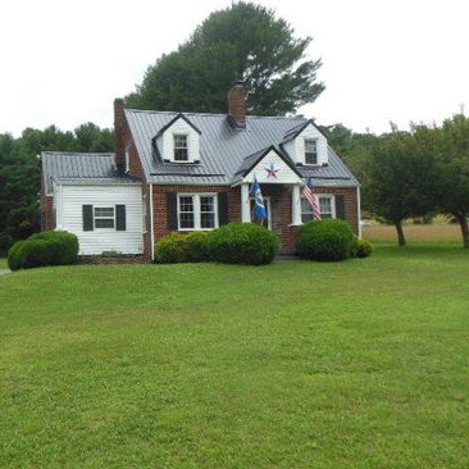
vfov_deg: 47.2
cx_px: 150
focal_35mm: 35
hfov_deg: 46.4
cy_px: 238
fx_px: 536
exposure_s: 1/1000
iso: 125
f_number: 3.3
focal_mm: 5.2
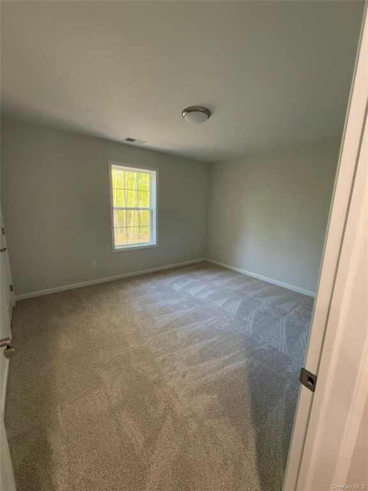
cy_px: 246
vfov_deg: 102.1
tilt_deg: -10.9
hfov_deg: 85.7
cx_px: 184
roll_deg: -2.0
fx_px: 198
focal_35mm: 14
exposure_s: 1/120
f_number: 2.2
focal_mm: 2.22
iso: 640
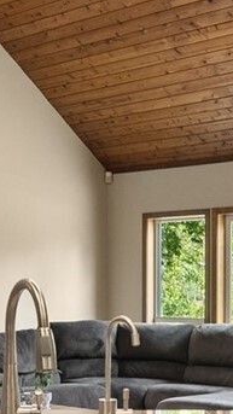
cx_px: 70
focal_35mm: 83
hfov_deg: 14.5
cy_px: 308
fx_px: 911
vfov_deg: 25.3
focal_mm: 16
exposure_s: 1/6
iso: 500
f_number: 8
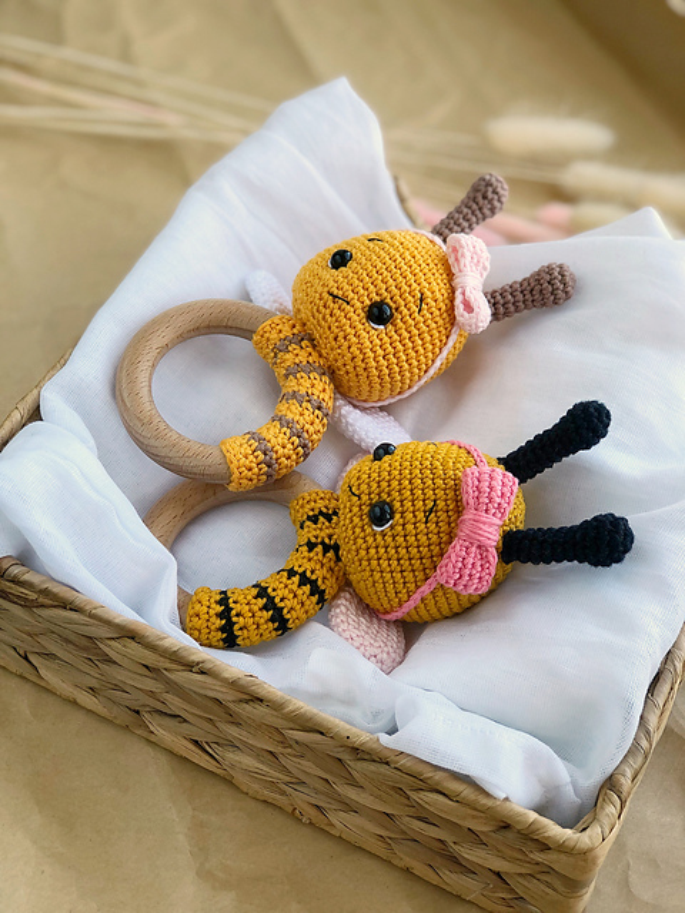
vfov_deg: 33.8
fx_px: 1504
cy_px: 456
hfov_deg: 25.7
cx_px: 342
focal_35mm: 57
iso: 20
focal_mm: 6.6
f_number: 2.8
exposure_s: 1/60
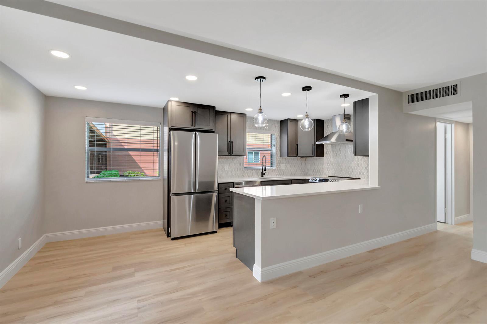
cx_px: 244
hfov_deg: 100.4
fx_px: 203
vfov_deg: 77.3
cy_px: 162
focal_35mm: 15
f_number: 8
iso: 800
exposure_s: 1/15
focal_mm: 10
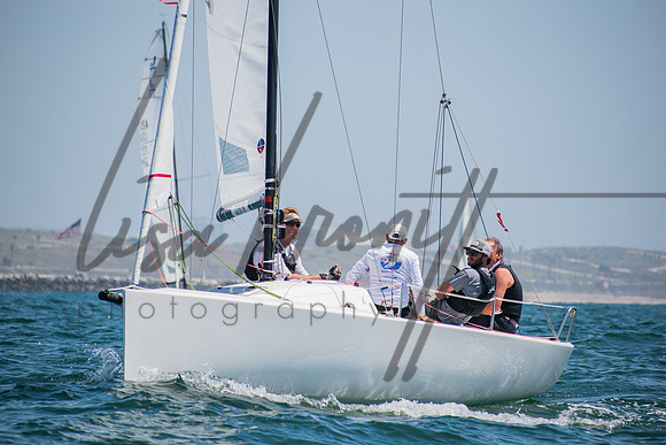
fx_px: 5829
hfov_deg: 6.5
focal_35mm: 315
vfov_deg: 4.4
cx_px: 333
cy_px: 222
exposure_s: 1/1000
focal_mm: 210
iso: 200
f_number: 6.3
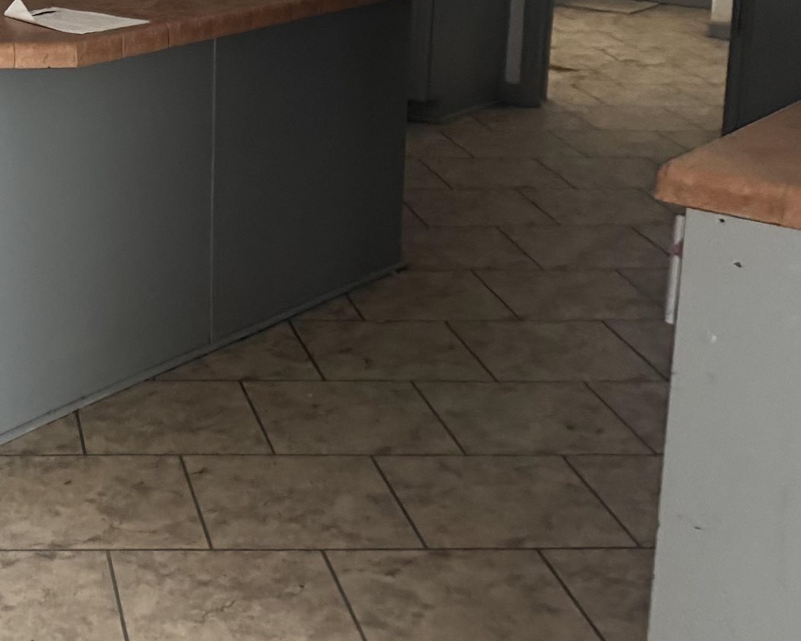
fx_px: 1612
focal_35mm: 68
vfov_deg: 22.0
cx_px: -35
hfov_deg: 26.2
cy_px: 68
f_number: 1.78
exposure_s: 1/60
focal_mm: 6.76
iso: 500
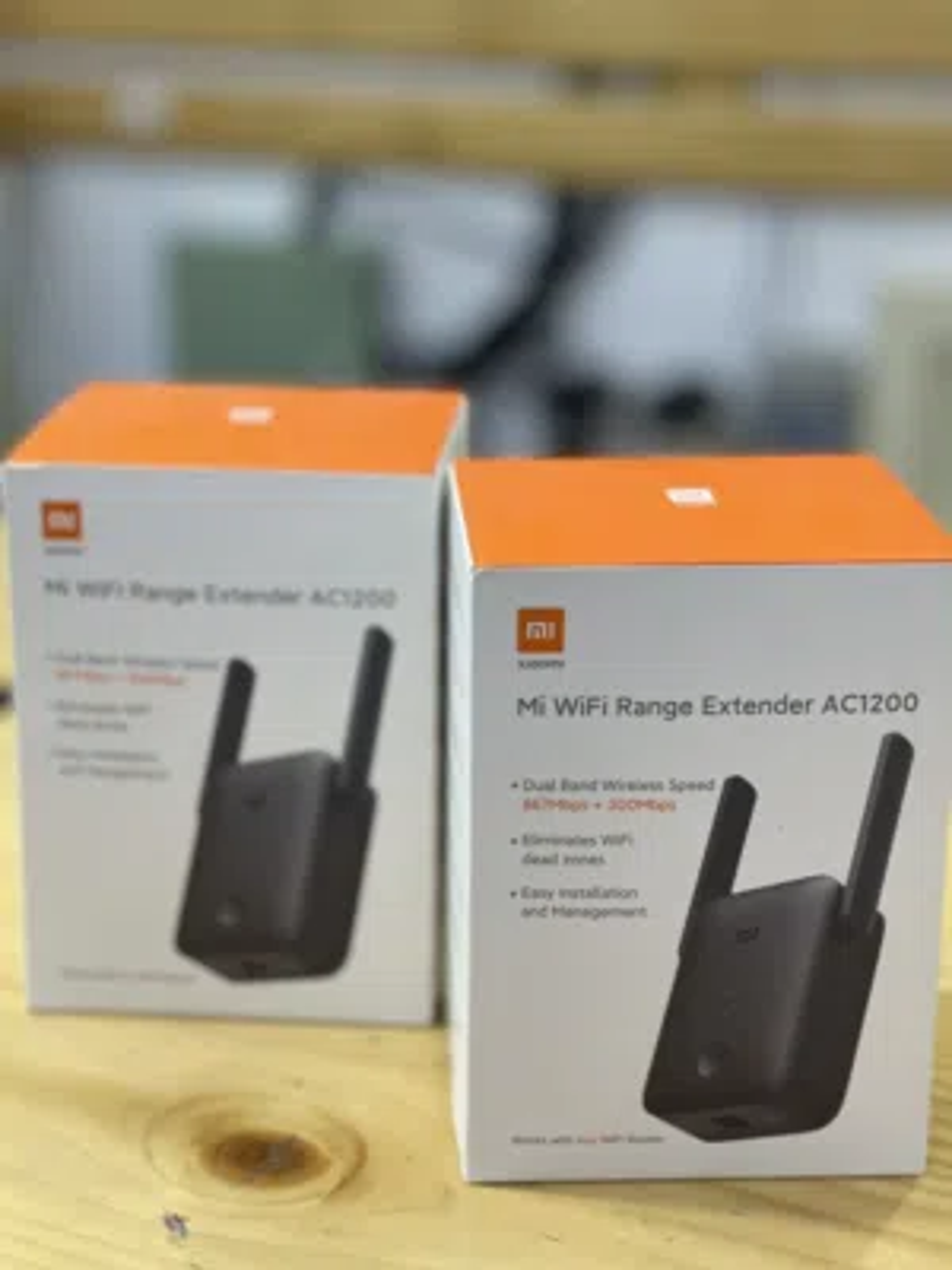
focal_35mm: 64
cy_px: 635
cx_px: 476
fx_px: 2347
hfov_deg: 22.9
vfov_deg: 30.3
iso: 125
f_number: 2.2
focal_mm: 7.5
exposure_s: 1/50
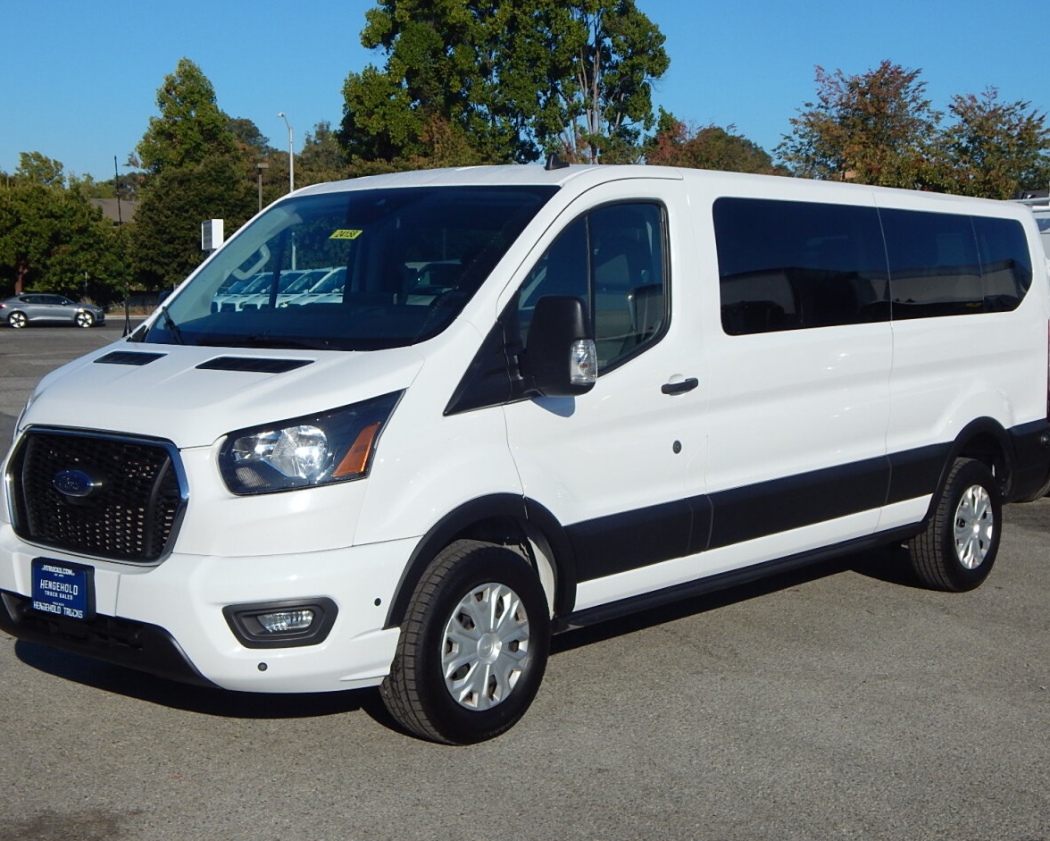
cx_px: 498
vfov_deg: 29.7
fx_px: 1585
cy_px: 419
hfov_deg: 36.6
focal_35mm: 51
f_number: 7.4
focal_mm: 8.6
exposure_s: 1/800
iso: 125
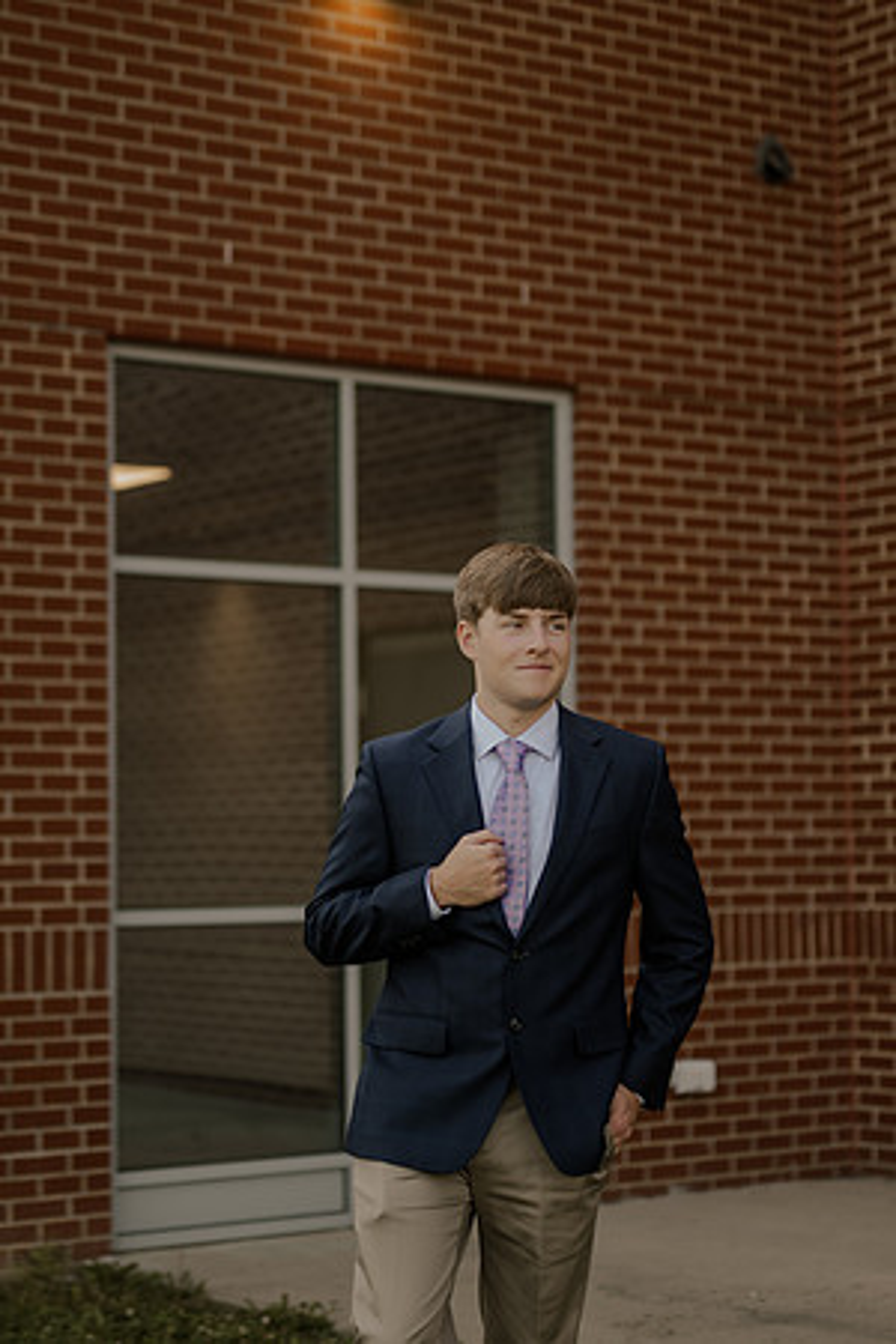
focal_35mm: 75
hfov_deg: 18.2
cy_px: 672
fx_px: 2800
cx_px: 448
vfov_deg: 27.0
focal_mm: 50
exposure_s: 1/500
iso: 100
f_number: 1.4
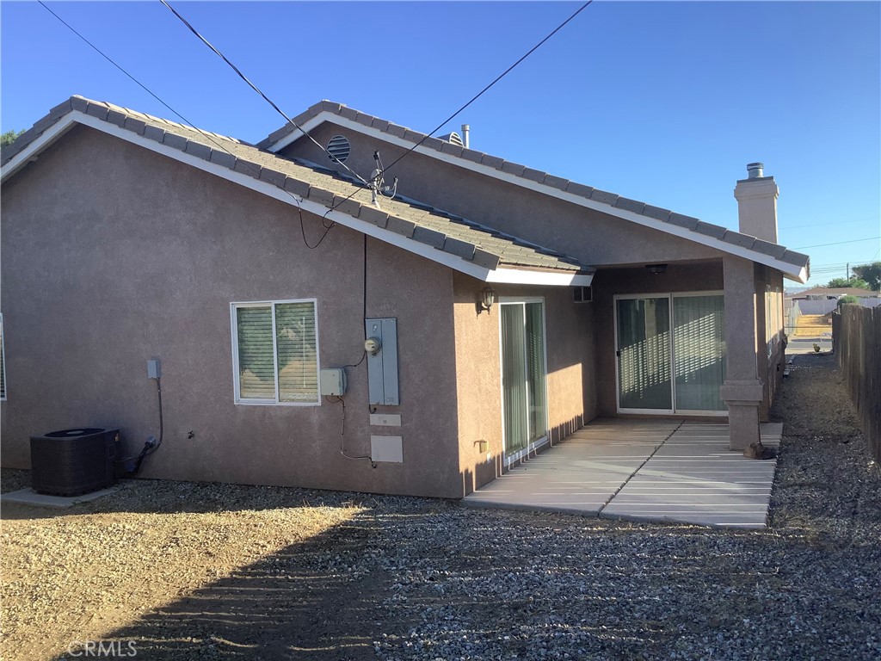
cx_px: 440
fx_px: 789
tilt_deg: -3.7
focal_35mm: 31
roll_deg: +3.7
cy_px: 330
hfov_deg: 58.4
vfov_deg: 45.4
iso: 25
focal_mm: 3.3
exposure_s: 1/691
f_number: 2.4
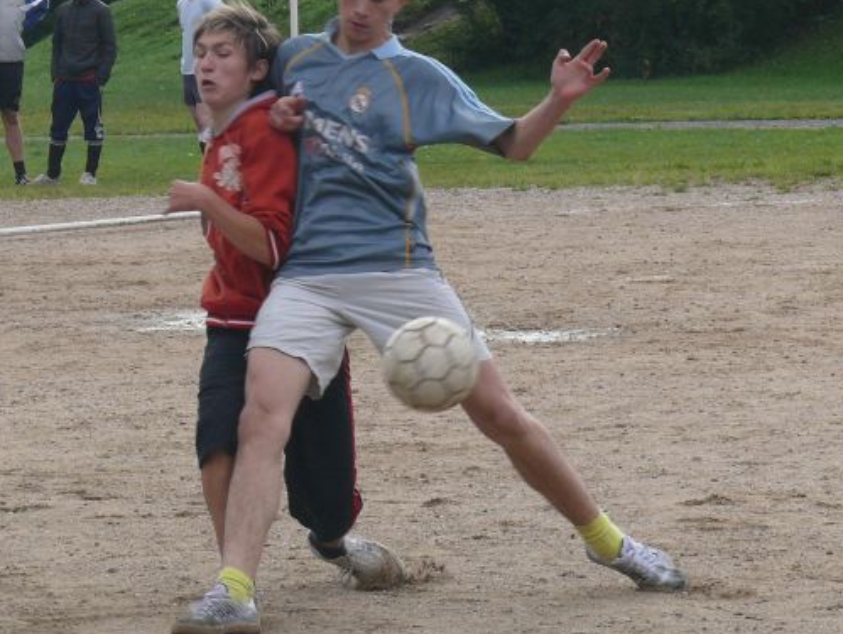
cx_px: 378
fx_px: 5849
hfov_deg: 8.2
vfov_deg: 6.2
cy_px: 323
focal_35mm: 240
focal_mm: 25.3
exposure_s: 1/320
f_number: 5.6
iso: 100
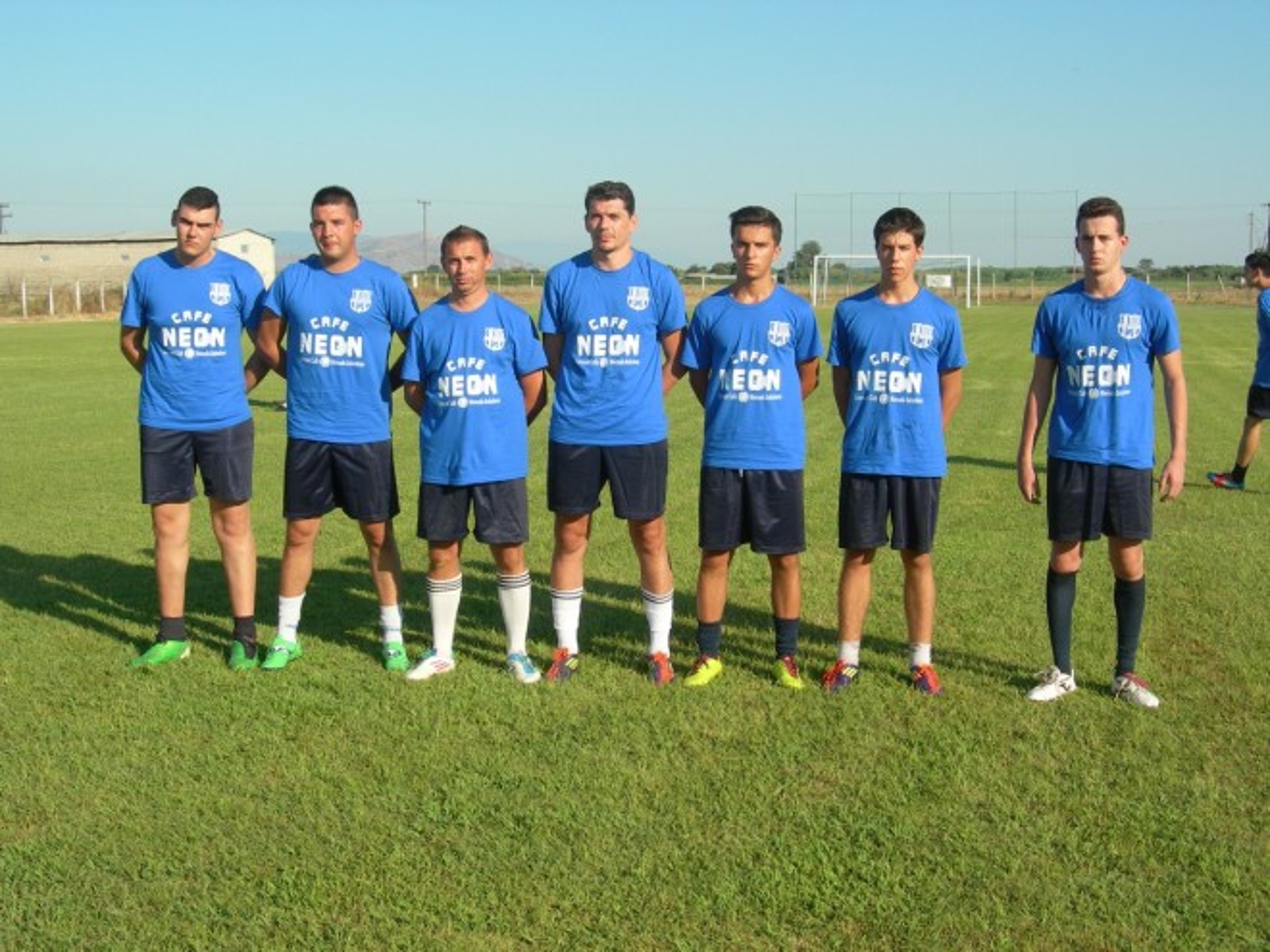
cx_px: 635
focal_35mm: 51
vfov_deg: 28.6
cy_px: 476
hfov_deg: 37.5
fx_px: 1871
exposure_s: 1/328
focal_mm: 10.6
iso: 50
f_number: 5.4
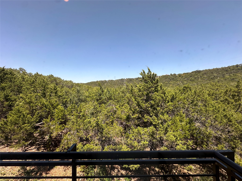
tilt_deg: +0.6
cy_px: 90
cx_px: 121
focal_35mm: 14
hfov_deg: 102.1
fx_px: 98
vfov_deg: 85.7
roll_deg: +0.1
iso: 40
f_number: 2.2
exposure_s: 1/824
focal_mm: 2.22
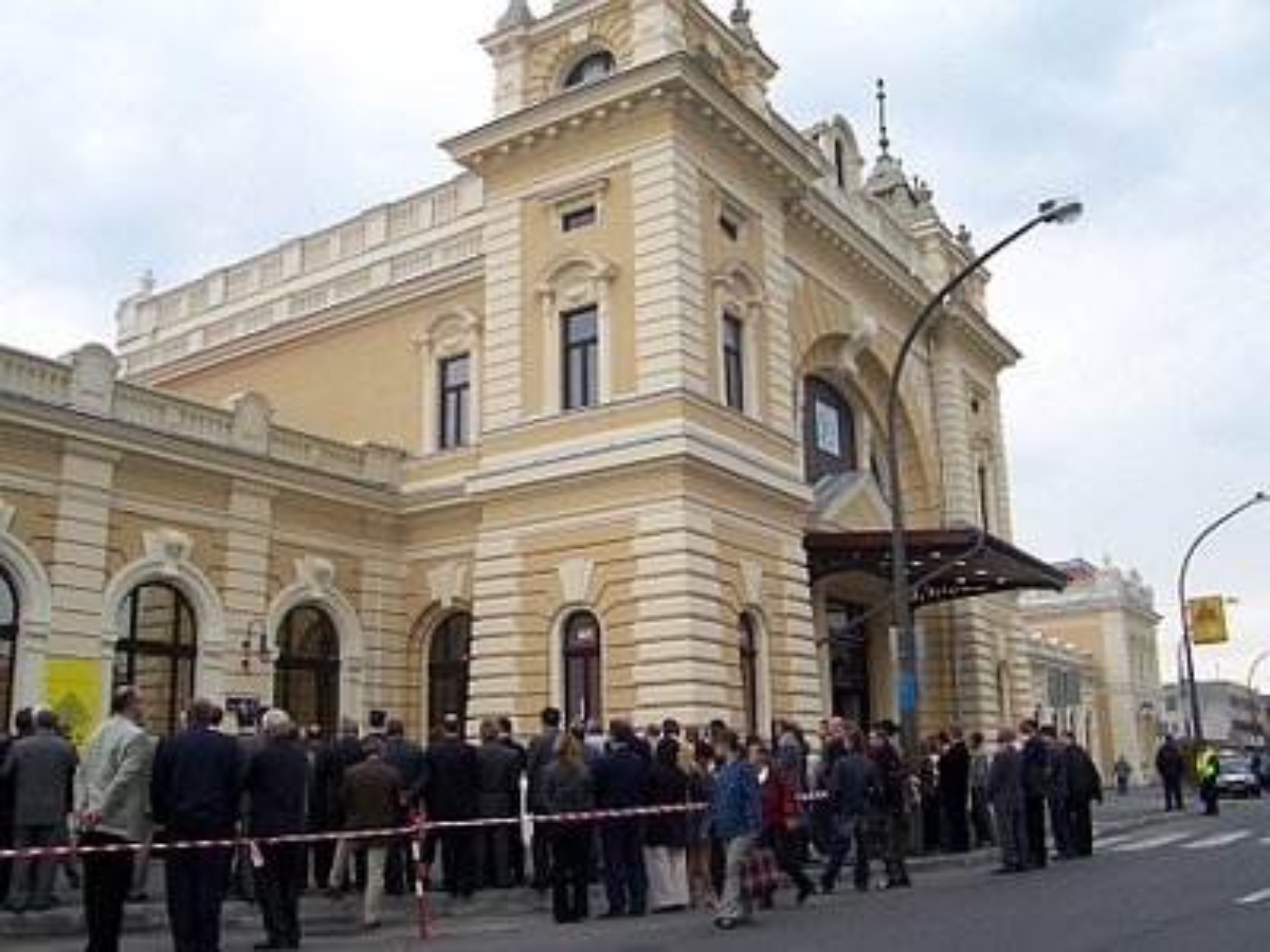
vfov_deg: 41.8
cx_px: 635
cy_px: 476
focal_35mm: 34
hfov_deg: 54.0
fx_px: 1247
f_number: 5.6
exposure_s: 1/125
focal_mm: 5.6
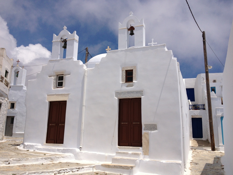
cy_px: 88
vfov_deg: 40.7
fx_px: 236
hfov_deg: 52.6
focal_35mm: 35
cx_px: 116
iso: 50
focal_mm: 4.28
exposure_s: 1/5525
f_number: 2.4
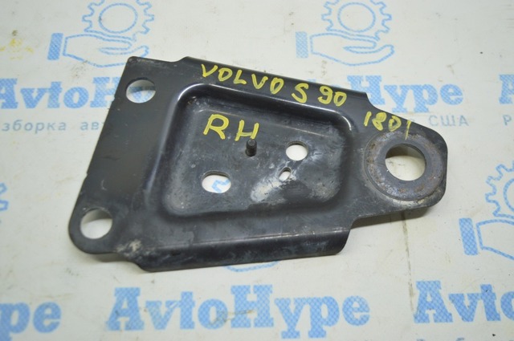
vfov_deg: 35.4
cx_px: 257
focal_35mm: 38
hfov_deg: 51.3
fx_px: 535
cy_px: 170
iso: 400
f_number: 4
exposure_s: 1/40
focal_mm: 25
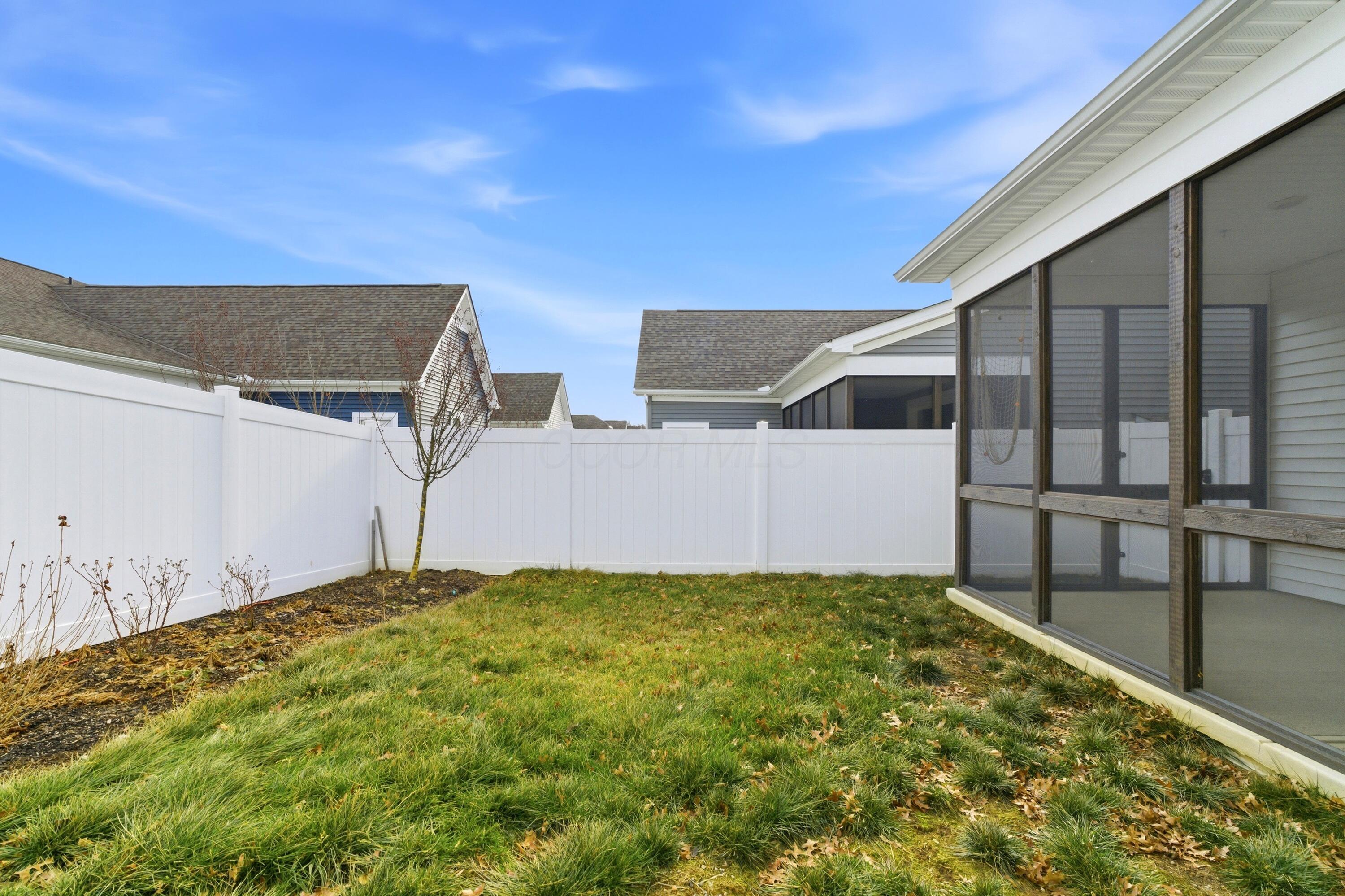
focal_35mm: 16
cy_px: 448
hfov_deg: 96.8
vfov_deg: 73.7
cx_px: 672
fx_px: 598
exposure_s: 1/1250
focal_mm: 16
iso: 400
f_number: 10
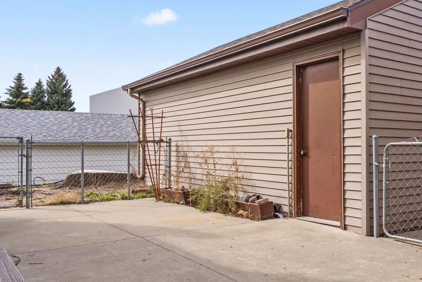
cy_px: 157
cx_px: 252
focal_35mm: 35
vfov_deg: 37.8
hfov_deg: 54.1
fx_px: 410
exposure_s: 1/160
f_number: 8
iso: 100
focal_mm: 16
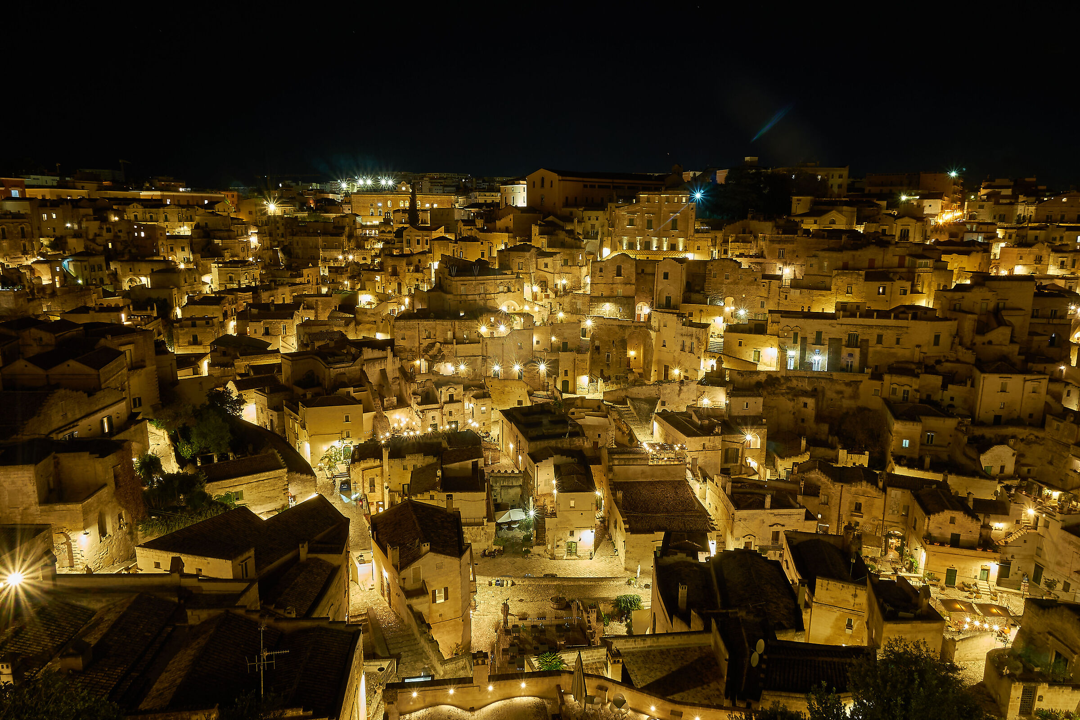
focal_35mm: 23
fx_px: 690
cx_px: 540
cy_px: 360
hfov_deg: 76.1
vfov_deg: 55.1
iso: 200
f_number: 16
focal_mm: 15
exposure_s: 30
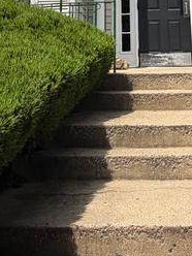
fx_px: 451
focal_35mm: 61
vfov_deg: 26.8
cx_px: 130
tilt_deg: +17.7
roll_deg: +2.0
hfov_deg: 23.9
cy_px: -75
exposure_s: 1/985
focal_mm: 2.22
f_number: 2.2
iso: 20
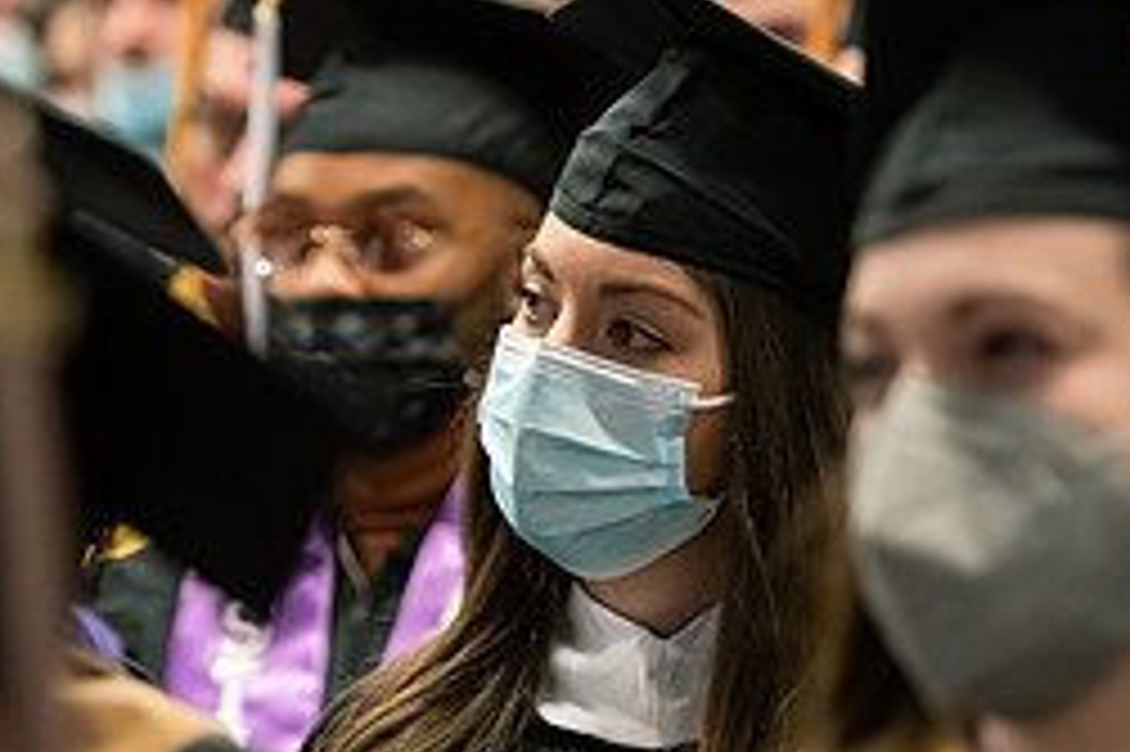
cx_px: 590
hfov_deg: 7.3
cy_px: 655
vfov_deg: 4.9
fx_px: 8846
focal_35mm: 282
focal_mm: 122
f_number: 3.2
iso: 3200
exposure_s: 1/200
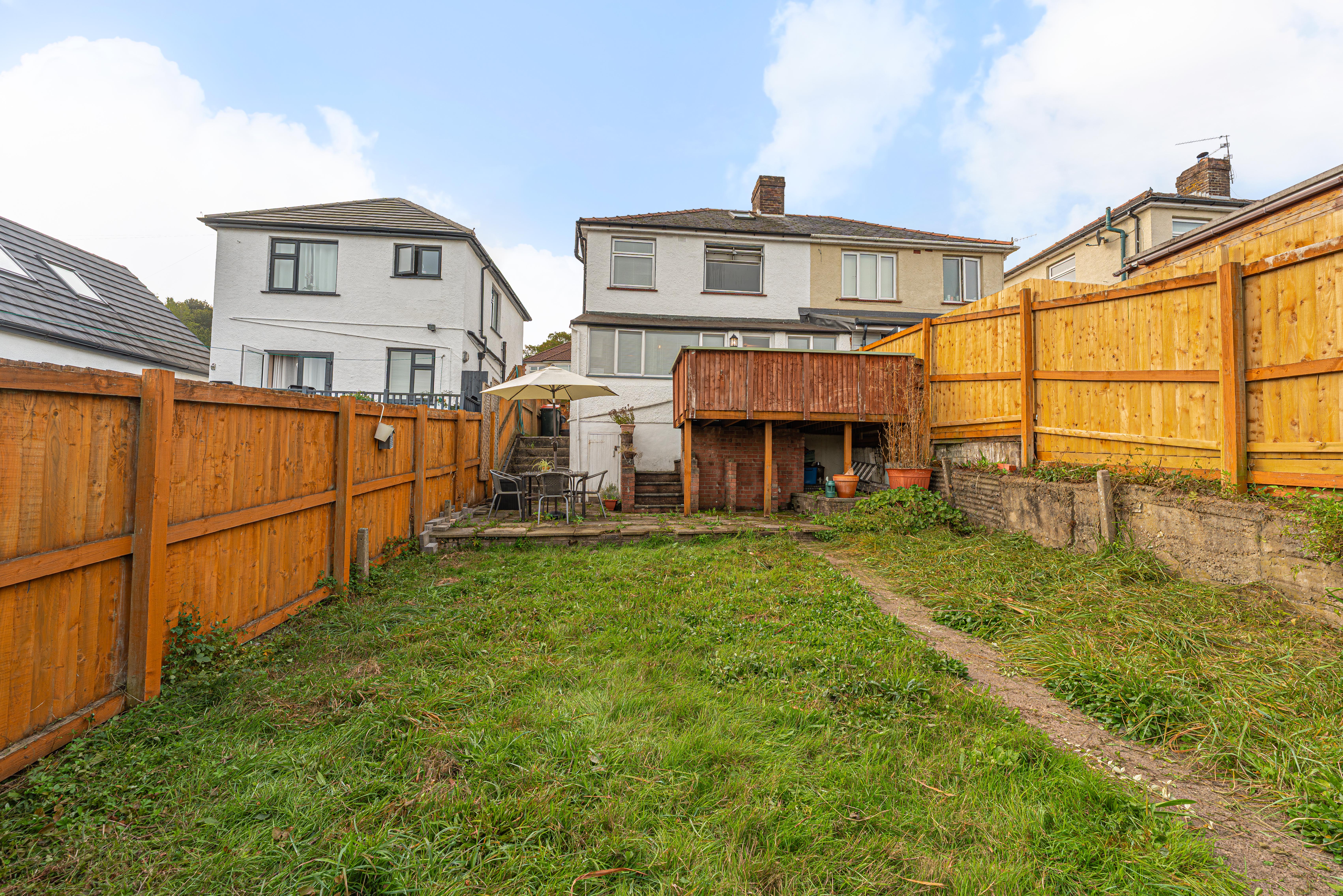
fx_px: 522
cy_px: 448
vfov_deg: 81.2
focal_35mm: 14
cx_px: 672
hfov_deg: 104.3
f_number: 8
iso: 160
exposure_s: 1/100
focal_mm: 14
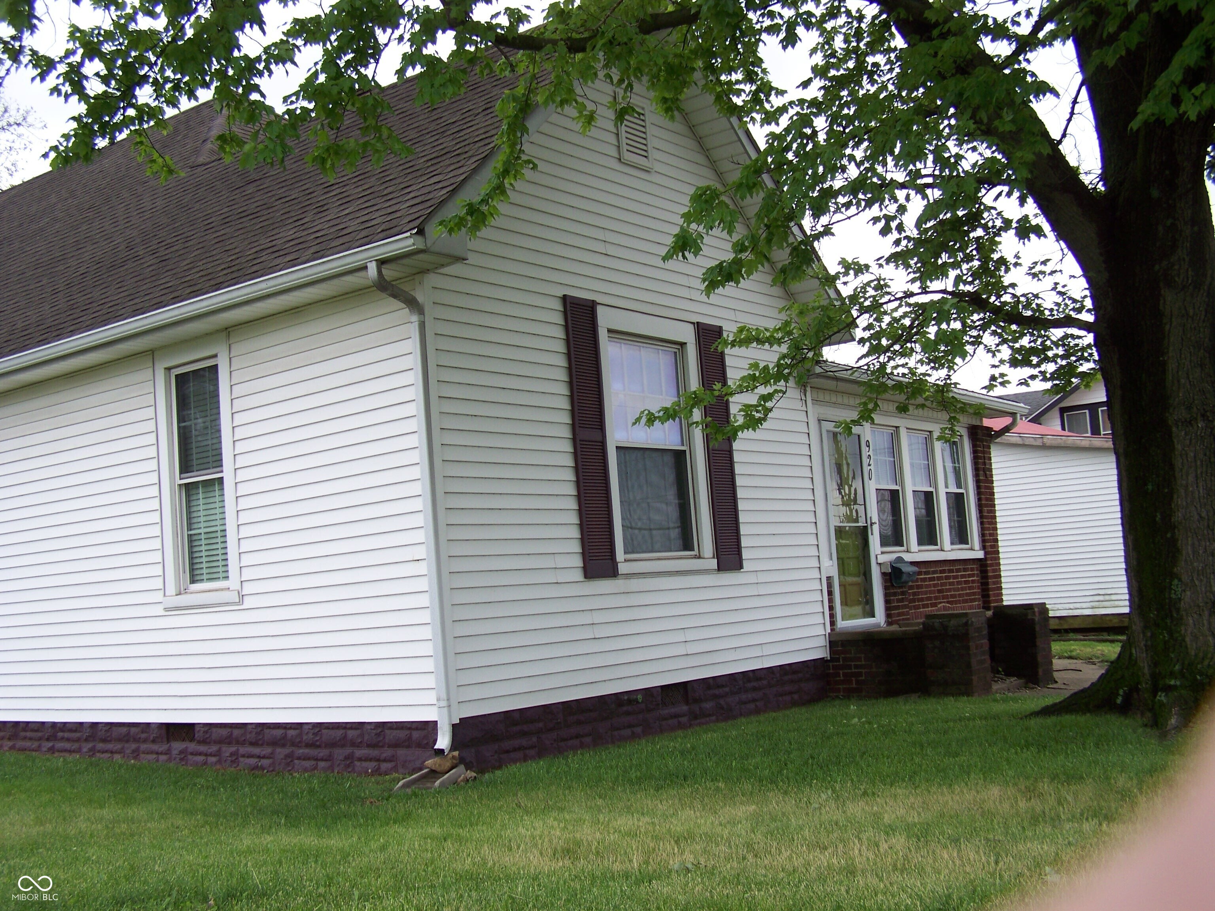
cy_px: 456
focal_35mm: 38
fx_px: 1334
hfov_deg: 49.0
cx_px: 608
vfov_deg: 37.7
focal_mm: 6.3
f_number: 2.8
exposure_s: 1/320
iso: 64
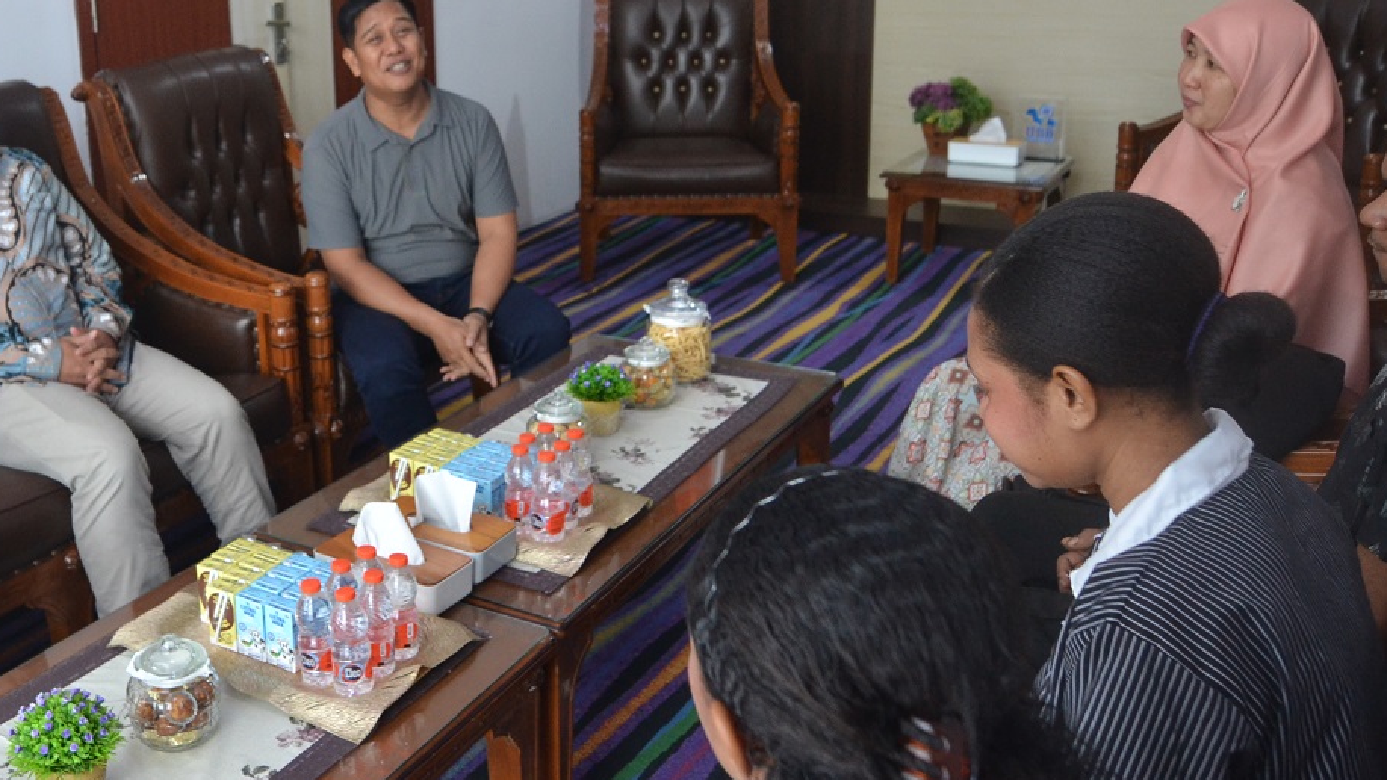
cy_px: 224
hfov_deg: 53.6
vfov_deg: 32.4
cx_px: 411
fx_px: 1324
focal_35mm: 36
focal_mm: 14
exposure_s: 1/60
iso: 800
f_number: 2.8
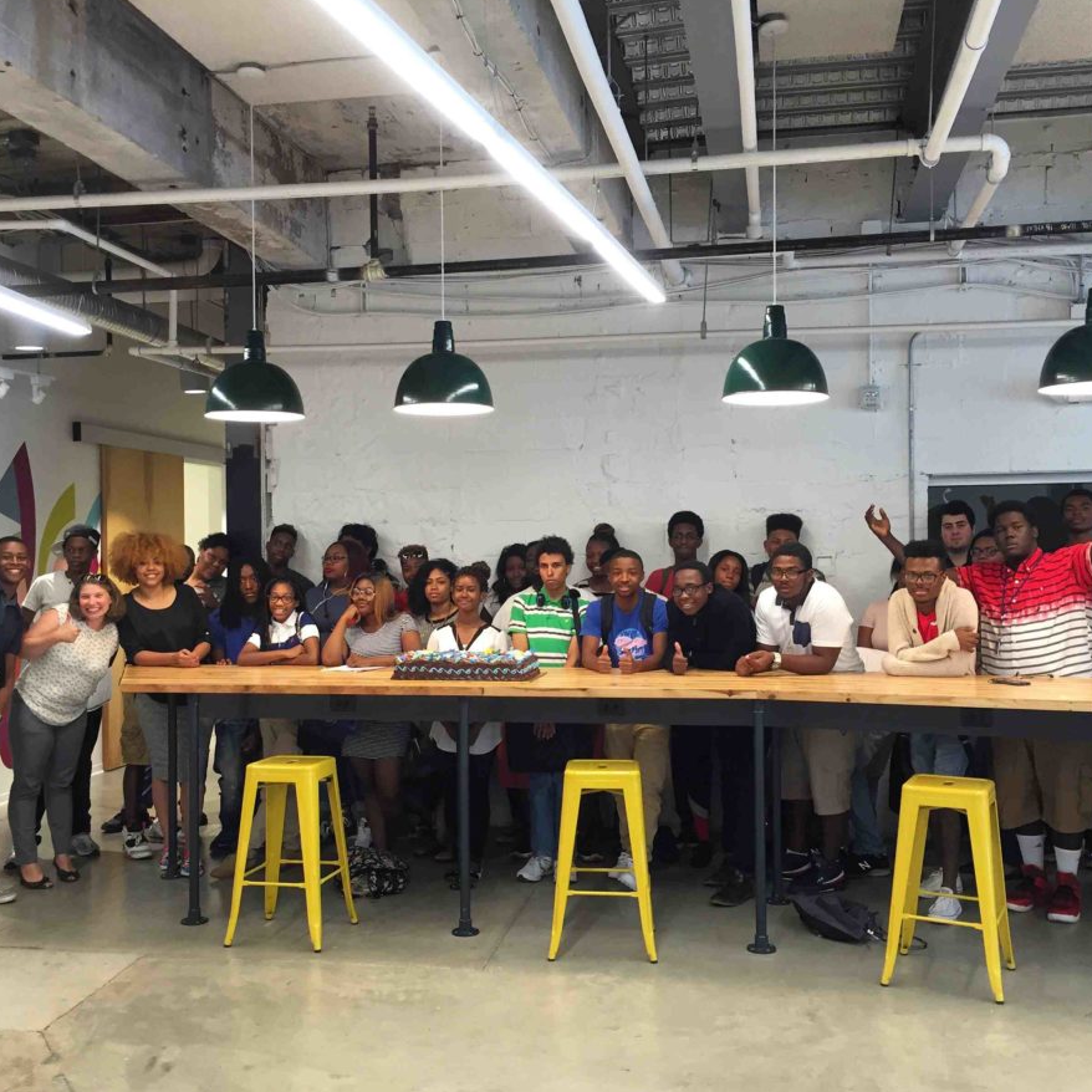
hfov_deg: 47.2
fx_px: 1249
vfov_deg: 47.2
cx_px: 540
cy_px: 550
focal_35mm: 35
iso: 80
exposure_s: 1/30
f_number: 2.2
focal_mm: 4.15
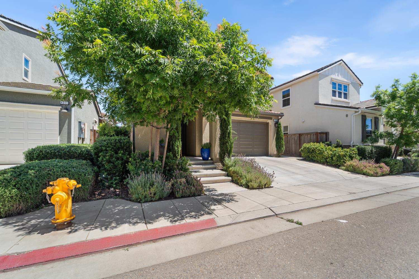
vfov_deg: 81.2
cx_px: 210
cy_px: 140
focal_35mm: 14
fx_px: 163
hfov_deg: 104.3
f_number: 7.1
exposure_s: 1/250
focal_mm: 14
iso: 100
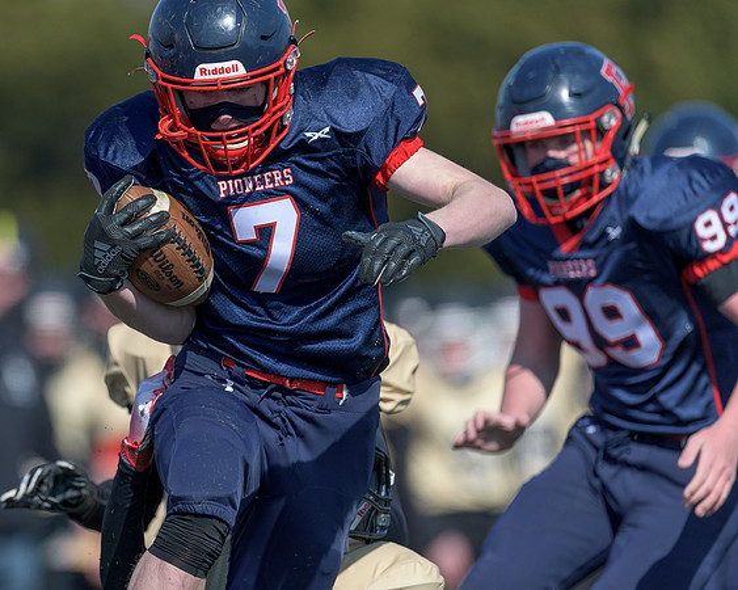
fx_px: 15636
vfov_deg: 2.2
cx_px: 208
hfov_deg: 2.7
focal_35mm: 716
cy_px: 354
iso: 400
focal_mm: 500
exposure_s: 1/4000
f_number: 4
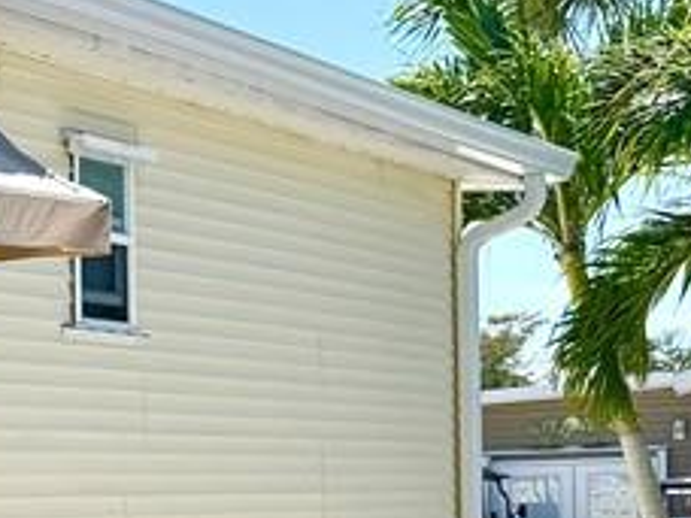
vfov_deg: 13.5
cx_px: -770
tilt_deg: -0.2
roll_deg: +1.0
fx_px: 2156
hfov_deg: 14.5
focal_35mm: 108
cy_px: 515
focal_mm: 6.76
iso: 80
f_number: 1.78
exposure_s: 1/4975
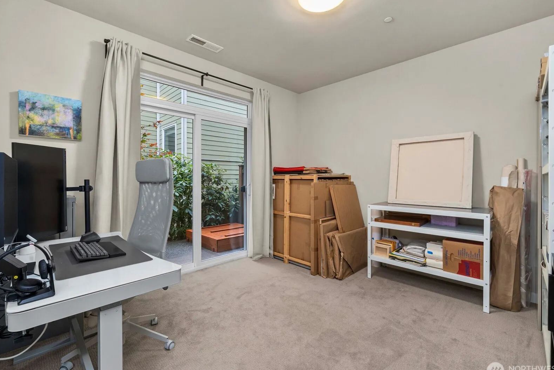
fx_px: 231
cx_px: 275
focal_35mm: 15
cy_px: 186
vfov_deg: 77.3
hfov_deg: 100.4
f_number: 9
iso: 1000
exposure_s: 1/60
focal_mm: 14
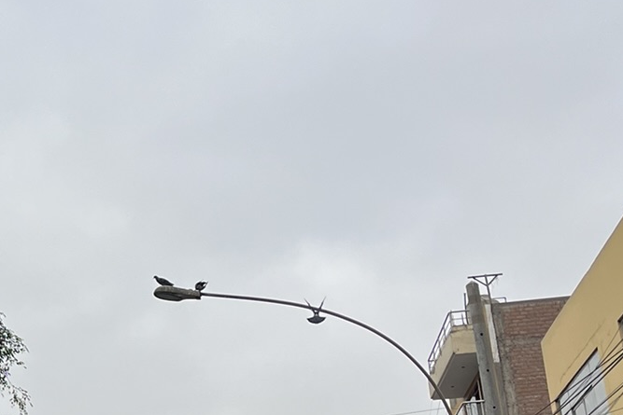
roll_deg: +2.4
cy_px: 382
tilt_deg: +16.2
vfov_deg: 16.2
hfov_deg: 23.2
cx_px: -37
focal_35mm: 83
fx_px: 1437
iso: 50
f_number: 1.6
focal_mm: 5.1
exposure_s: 1/1647
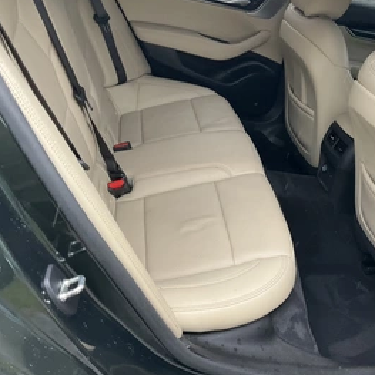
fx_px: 478
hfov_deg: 42.3
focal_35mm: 39
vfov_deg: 42.8
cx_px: 248
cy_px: 183
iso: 40
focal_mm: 3
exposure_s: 1/122
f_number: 1.8
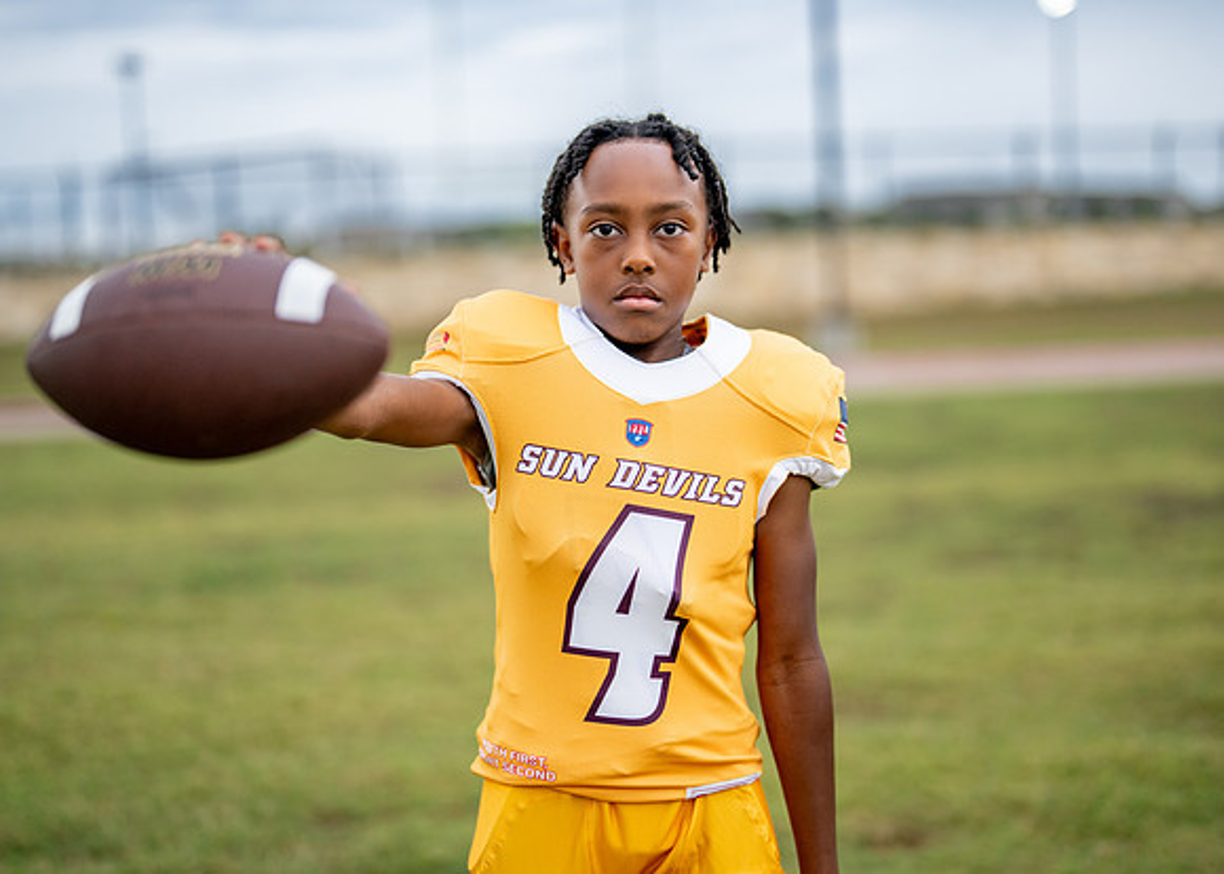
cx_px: 645
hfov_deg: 34.2
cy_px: 415
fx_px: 1986
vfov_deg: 24.8
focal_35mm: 57
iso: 320
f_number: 1.2
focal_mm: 50
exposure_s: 1/1250
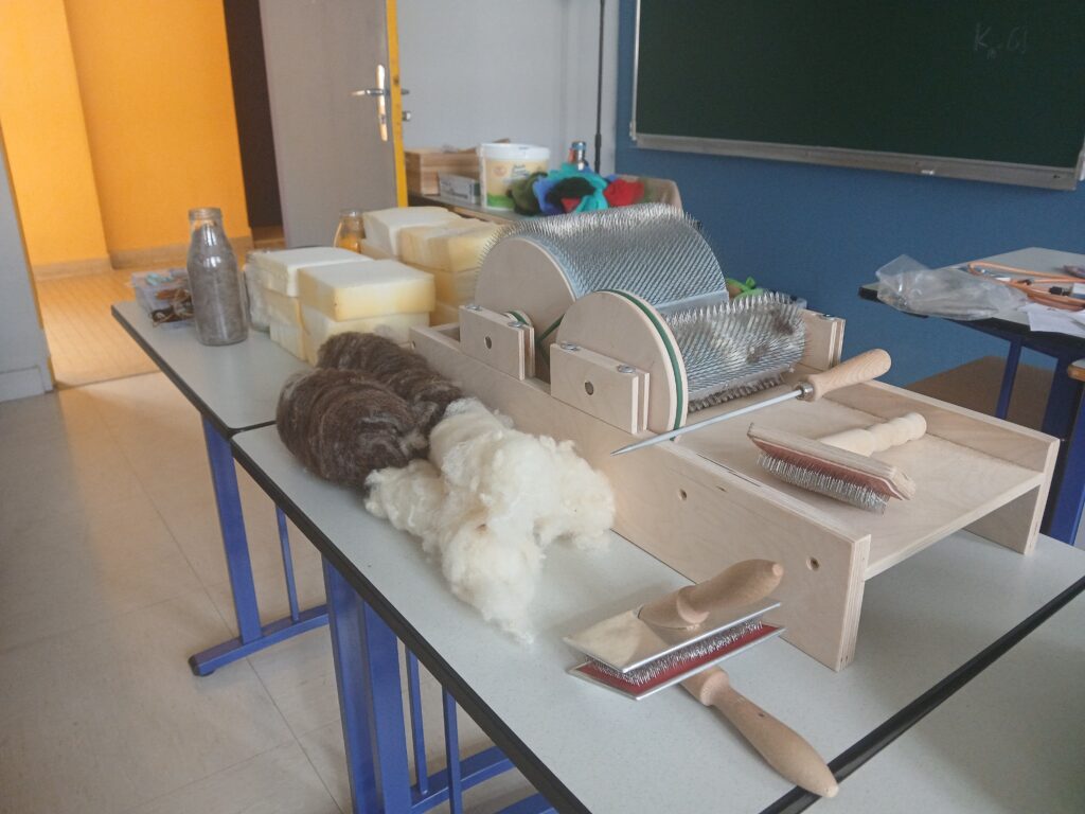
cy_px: 407
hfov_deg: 67.3
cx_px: 542
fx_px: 815
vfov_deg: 53.1
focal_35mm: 26
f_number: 1.8
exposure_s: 1/60
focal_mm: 3.98
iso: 200
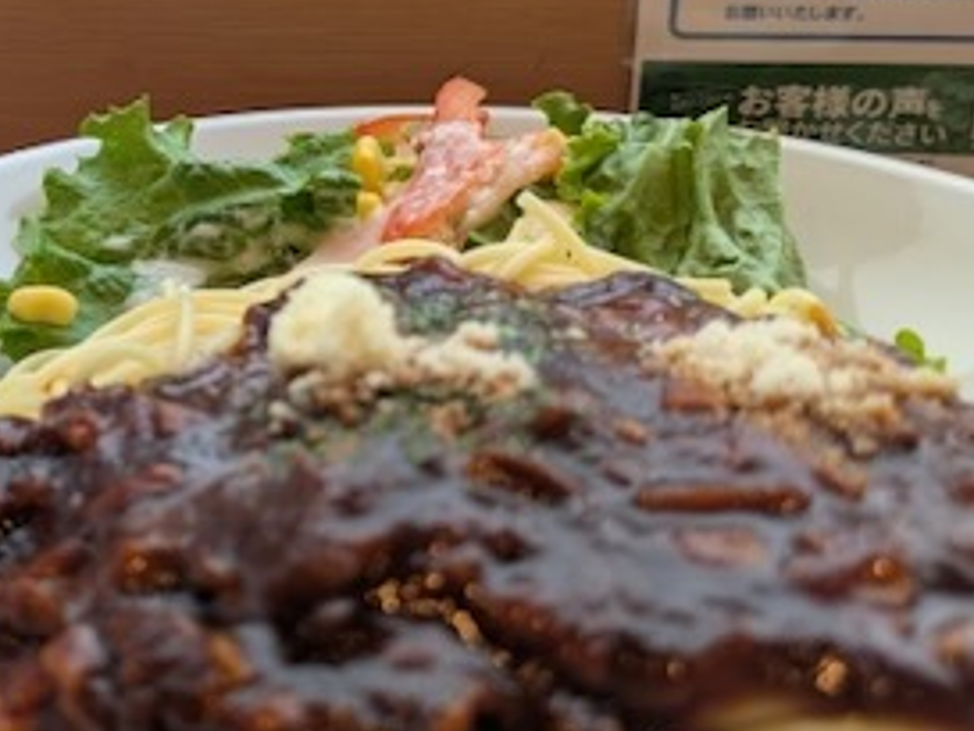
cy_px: 194
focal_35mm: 44
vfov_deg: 32.4
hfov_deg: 41.0
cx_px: 182
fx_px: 1239
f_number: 1.89
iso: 63
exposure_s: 1/100
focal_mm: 5.43
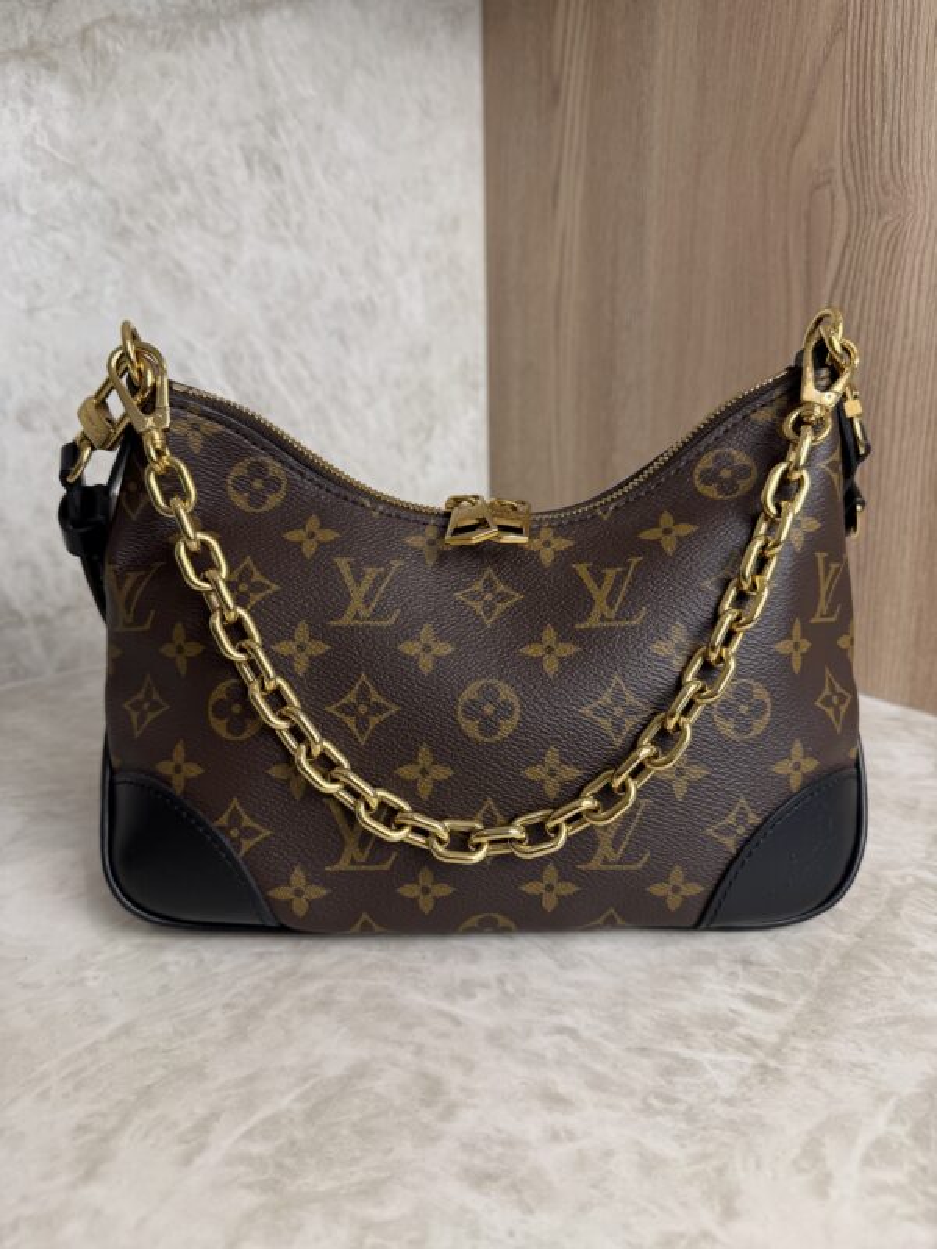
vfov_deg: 71.6
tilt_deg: -18.2
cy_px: 624
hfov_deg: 56.8
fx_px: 866
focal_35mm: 24
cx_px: 468
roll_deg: +0.8
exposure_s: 1/120
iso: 80
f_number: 1.78
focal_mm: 6.76
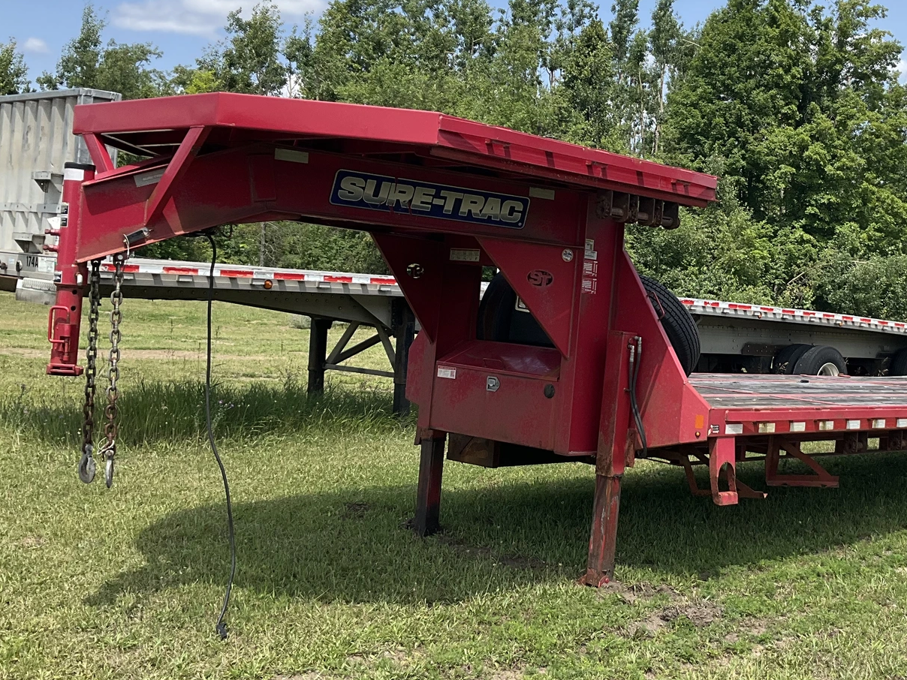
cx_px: 677
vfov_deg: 30.3
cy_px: 312
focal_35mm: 48
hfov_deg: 38.7
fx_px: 1258
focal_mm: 3
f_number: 1.8
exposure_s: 1/1377
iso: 25
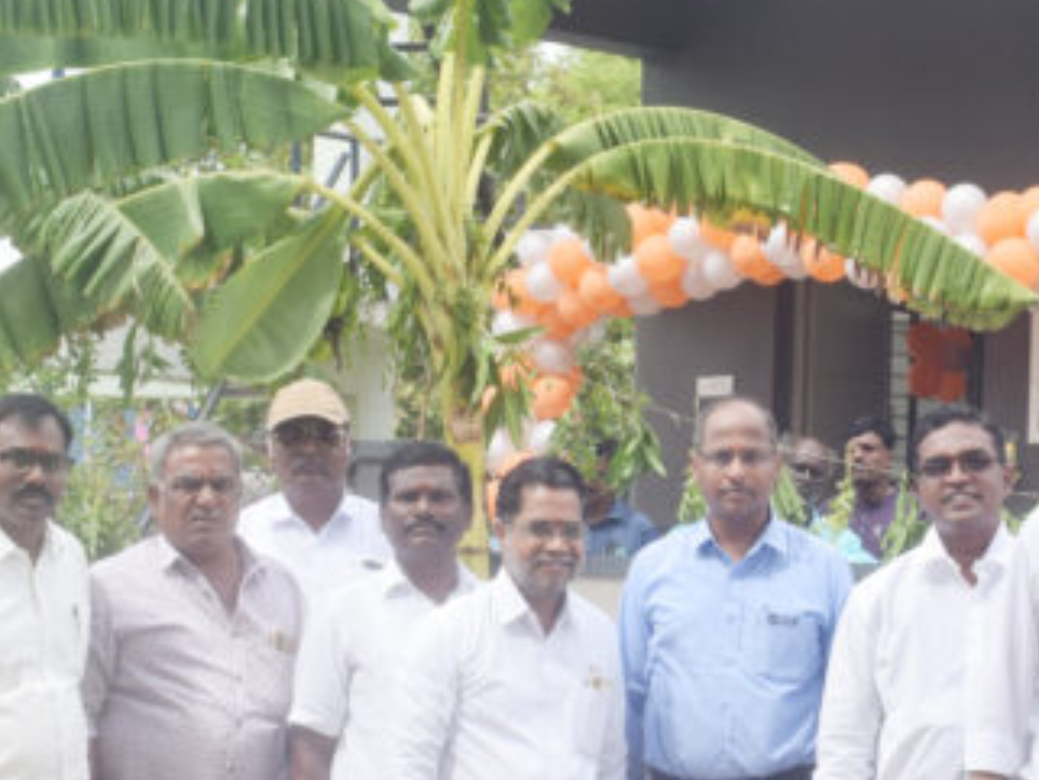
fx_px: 2797
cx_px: 848
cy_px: 443
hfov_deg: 20.8
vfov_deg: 15.9
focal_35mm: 93
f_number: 9
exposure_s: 1/320
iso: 200
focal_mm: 27
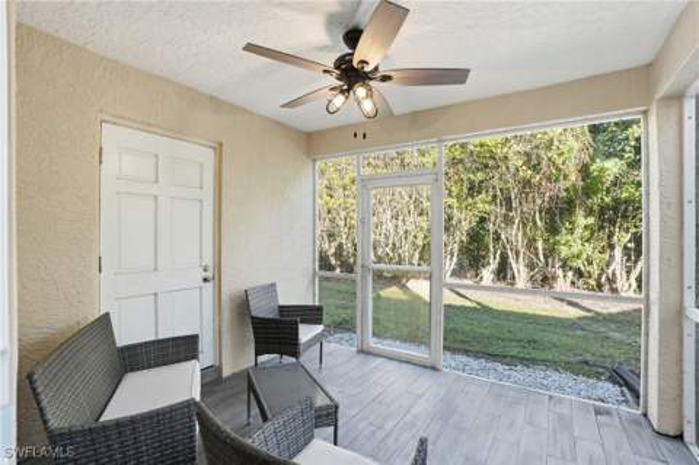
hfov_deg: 96.8
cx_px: 350
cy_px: 232
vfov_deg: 73.6
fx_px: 310
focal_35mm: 16
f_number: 9
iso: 400
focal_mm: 16
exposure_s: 1/160
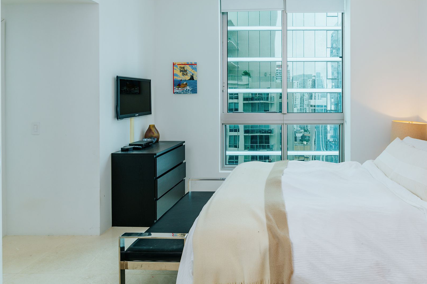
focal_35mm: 24
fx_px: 285
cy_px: 99
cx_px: 284
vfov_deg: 52.3
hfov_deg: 71.6
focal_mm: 16
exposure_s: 1/100
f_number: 7.1
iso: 320
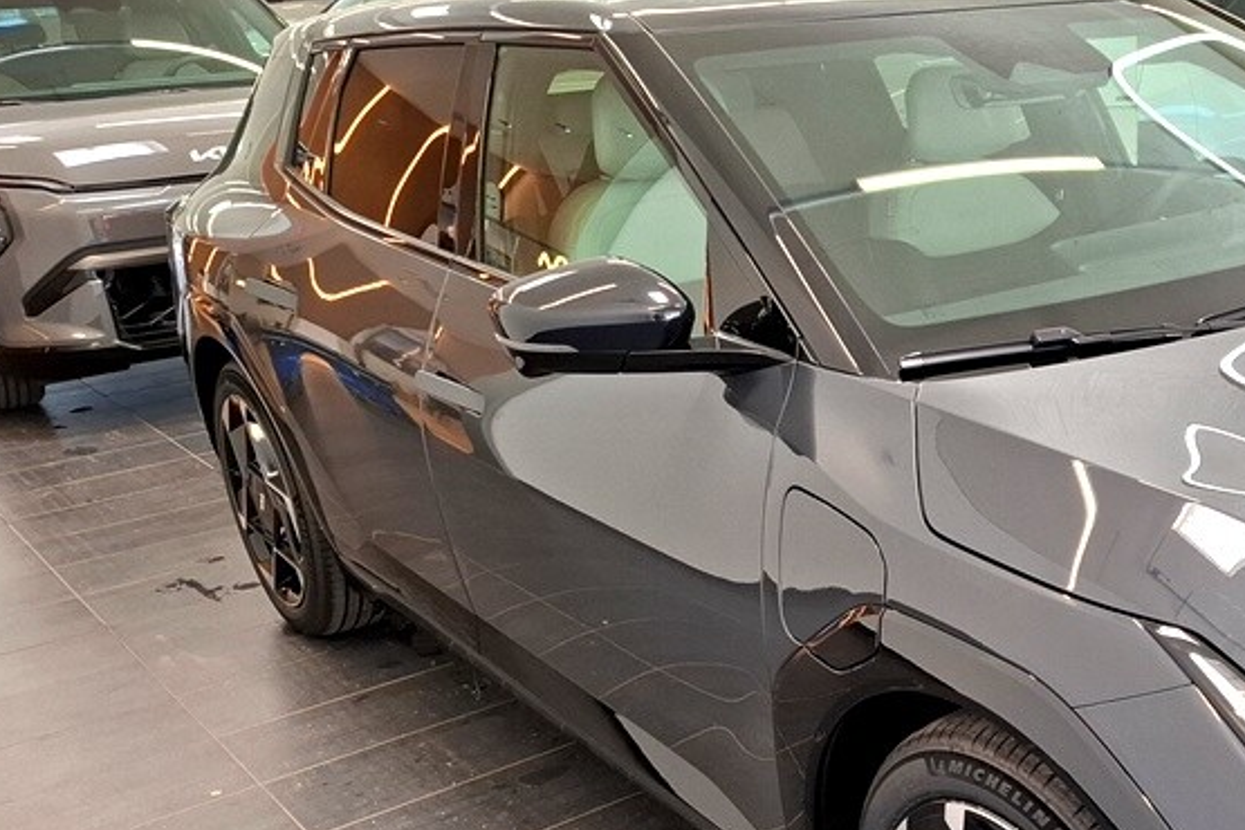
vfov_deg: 30.1
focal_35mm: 44
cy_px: 596
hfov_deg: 41.1
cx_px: 1113
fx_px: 1522
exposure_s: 1/118
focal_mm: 5.54
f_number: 1.8
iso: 50
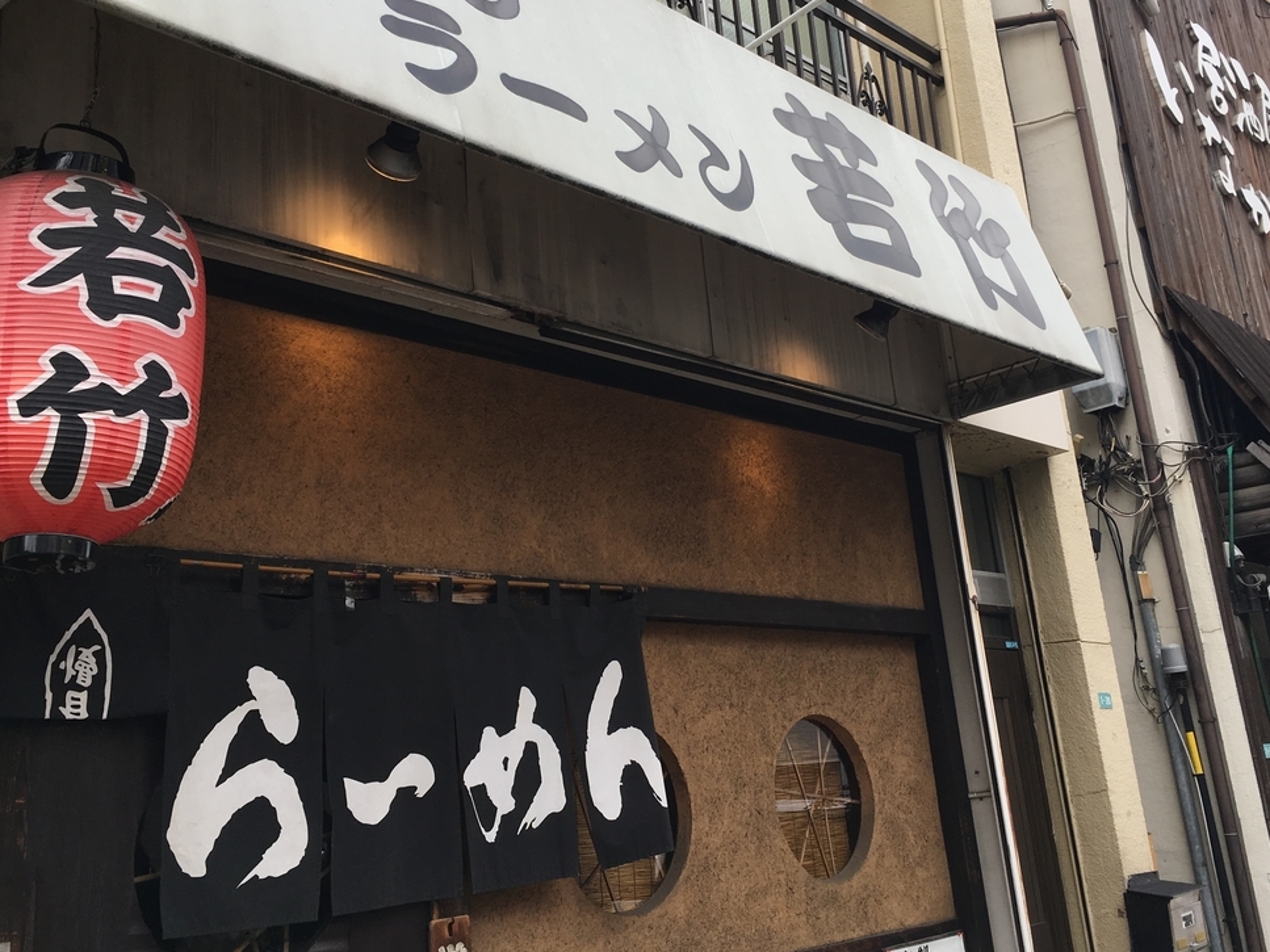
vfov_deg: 39.5
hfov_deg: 51.4
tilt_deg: +17.5
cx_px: 655
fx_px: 1321
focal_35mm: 36
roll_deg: +3.8
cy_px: 398
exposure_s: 1/427
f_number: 2.2
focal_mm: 4.15
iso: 25
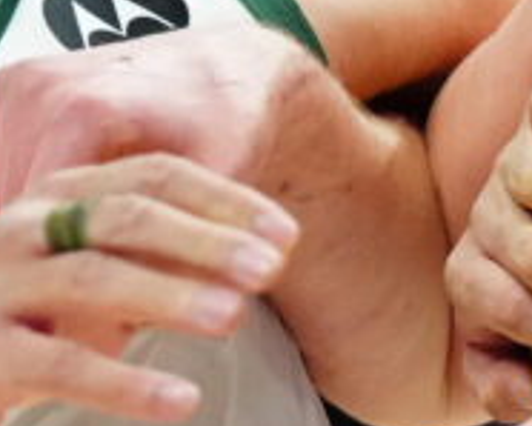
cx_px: 420
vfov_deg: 1.2
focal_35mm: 1274
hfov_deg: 1.5
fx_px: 20070
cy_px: -21
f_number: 3.2
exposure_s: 1/2500
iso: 5000
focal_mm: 165
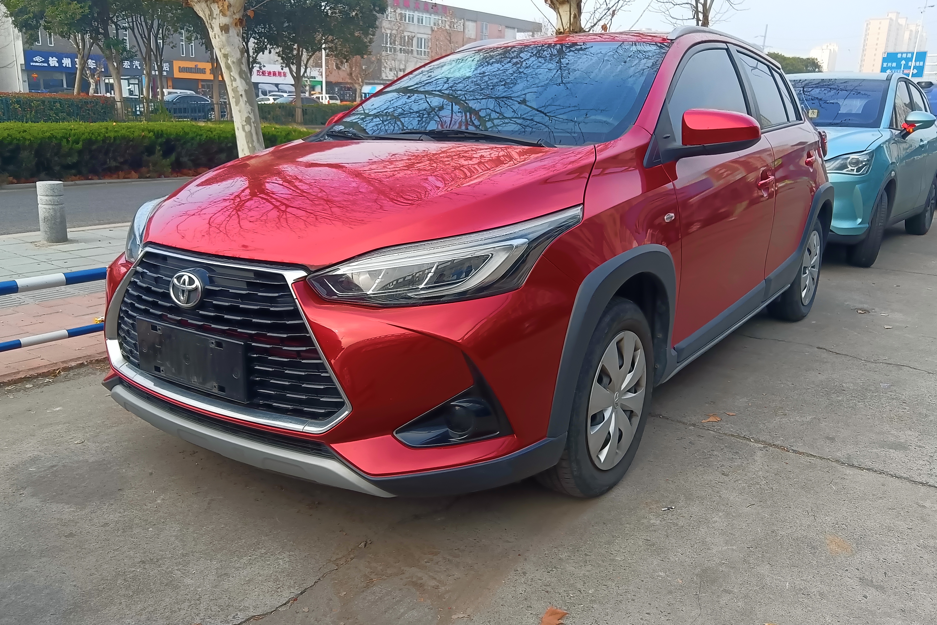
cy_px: 312
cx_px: 463
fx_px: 755
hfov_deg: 63.7
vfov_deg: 45.0
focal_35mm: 29
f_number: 1.9
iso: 242
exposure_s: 1/900
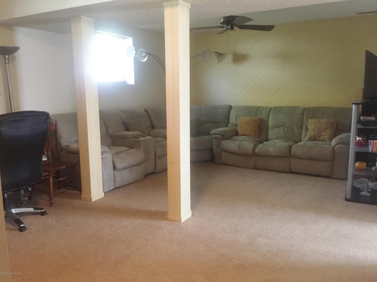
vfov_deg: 48.2
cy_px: 141
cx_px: 188
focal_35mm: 29
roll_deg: -1.0
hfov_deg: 61.7
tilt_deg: -8.9
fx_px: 316
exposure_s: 1/20
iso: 250
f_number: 2.2
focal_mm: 4.15
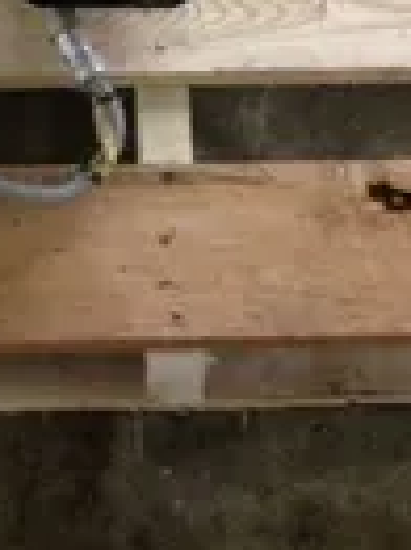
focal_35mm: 107
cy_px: -206
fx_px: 1697
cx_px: 101
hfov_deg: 13.8
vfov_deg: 17.1
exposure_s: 1/20
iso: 200
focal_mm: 4.28
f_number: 2.4
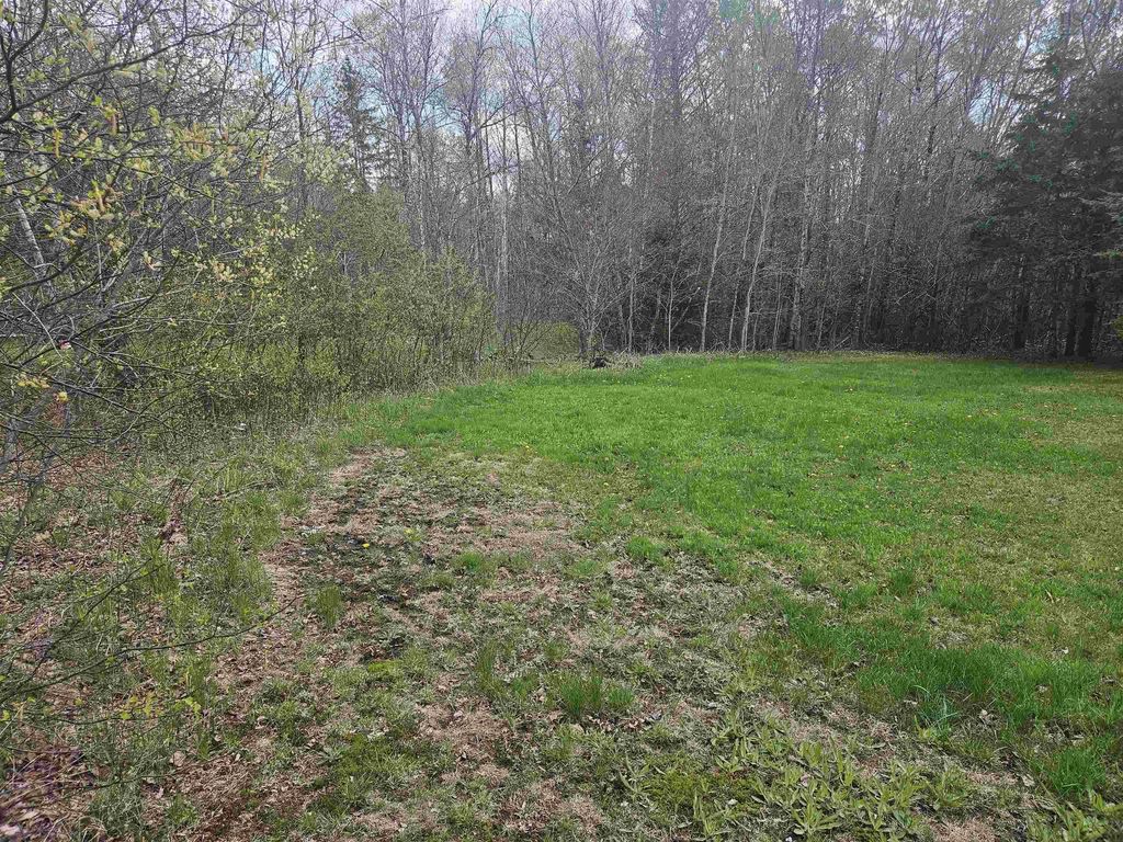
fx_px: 746
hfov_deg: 73.9
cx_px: 562
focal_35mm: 23
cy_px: 421
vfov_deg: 58.9
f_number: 1.8
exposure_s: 1/734
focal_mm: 5.4
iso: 25
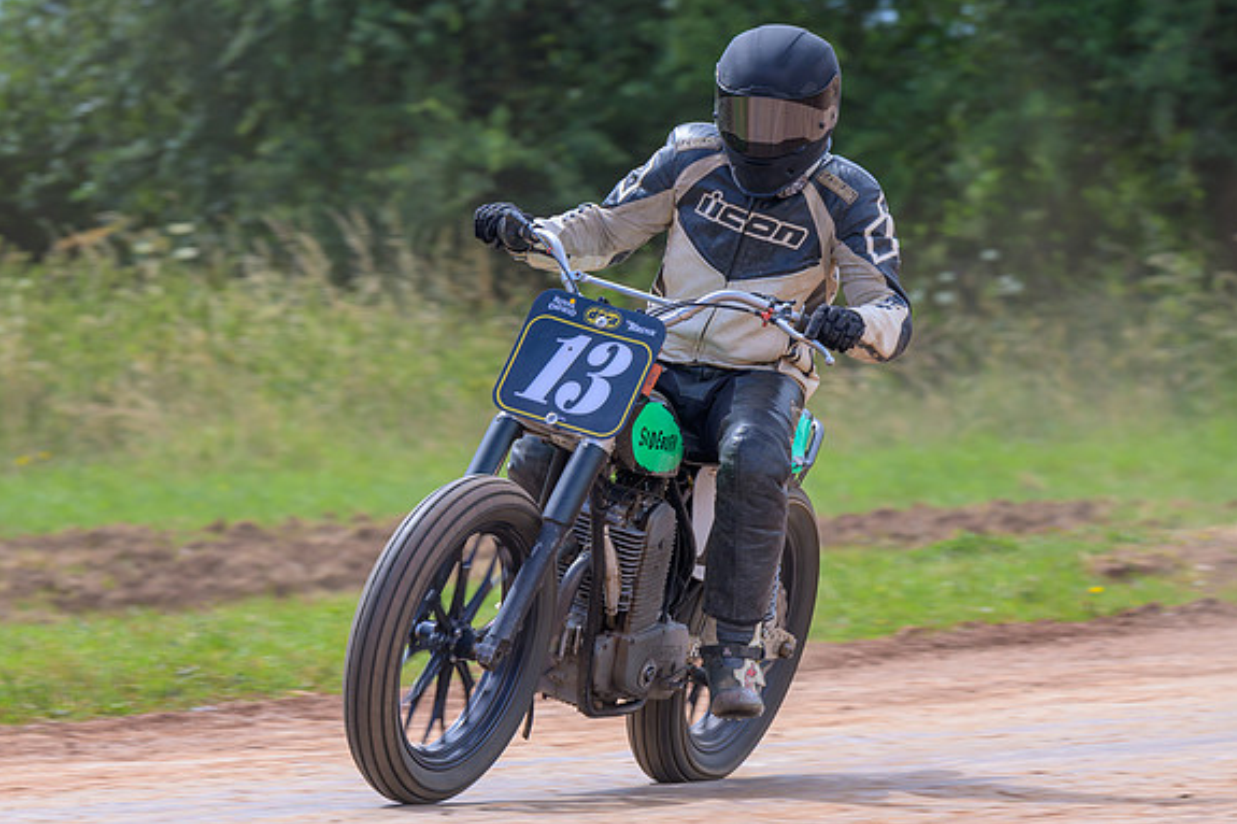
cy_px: 444
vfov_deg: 3.9
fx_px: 11954
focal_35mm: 348
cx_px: 524
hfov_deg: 5.9
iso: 220
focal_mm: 200
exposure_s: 1/320
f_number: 7.1
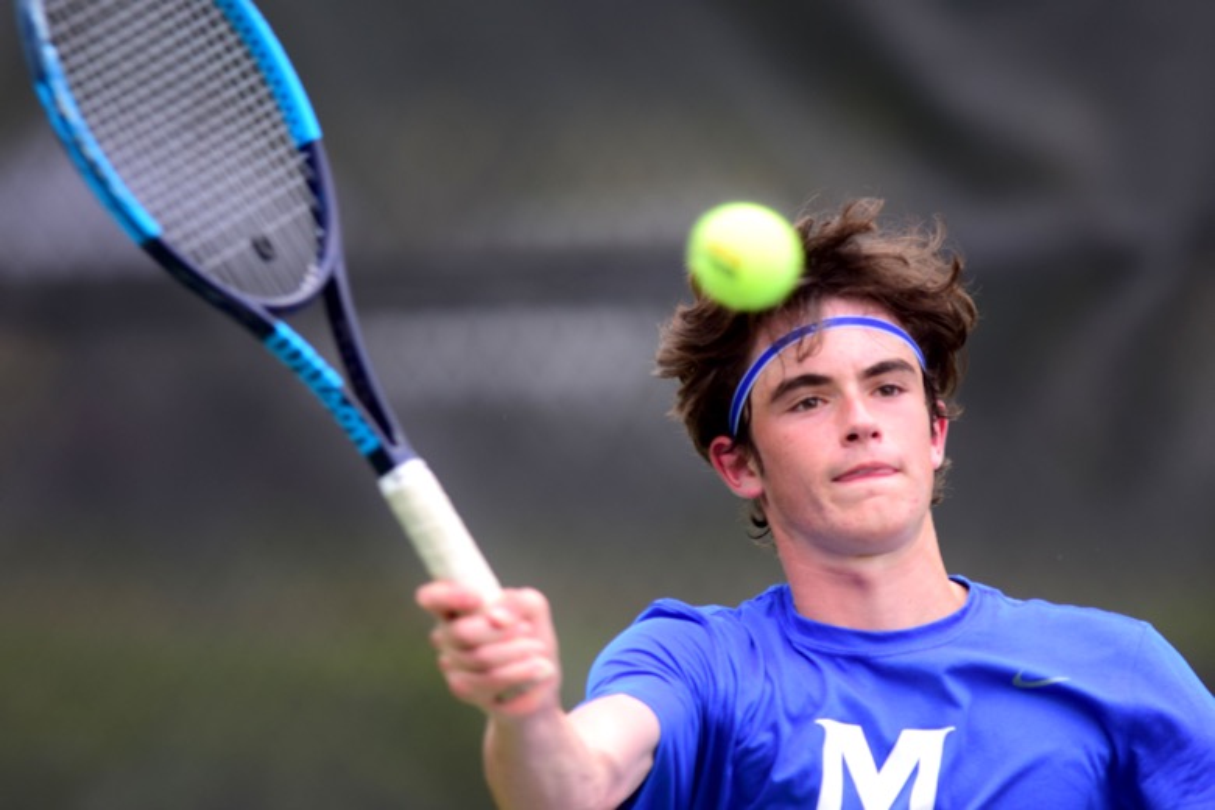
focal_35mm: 450
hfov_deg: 4.6
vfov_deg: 3.1
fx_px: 15186
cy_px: 405
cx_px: 608
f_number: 2.8
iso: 200
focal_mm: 300
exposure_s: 1/1000
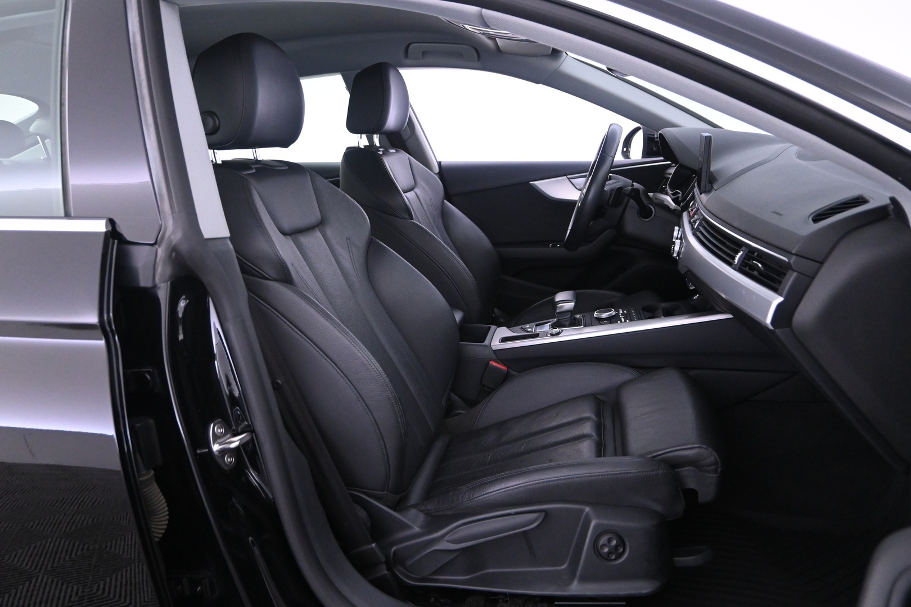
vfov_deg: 49.1
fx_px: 664
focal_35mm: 26
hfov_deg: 68.9
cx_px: 456
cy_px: 304
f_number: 3.5
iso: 3200
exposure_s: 1/30
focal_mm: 17.5
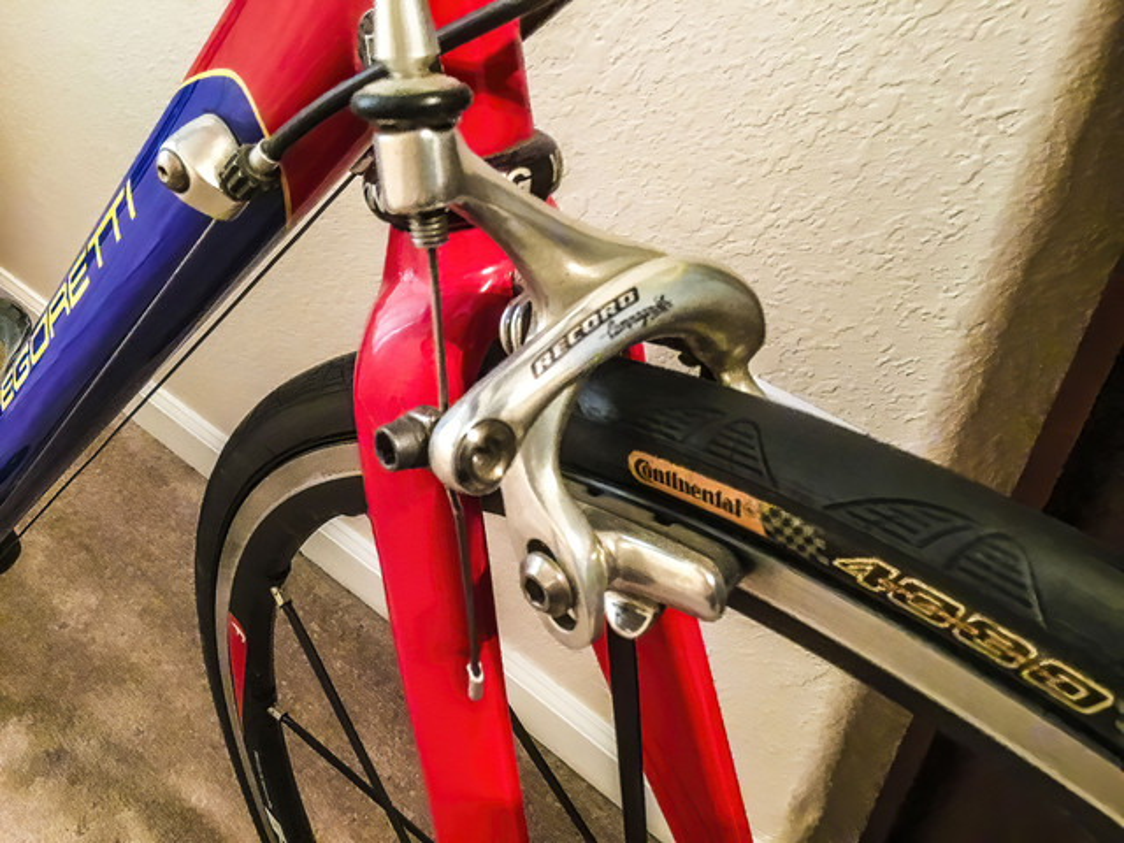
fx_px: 1007
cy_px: 422
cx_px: 562
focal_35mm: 31
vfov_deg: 45.4
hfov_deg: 58.4
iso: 320
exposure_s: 1/15
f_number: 2.4
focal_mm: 3.3
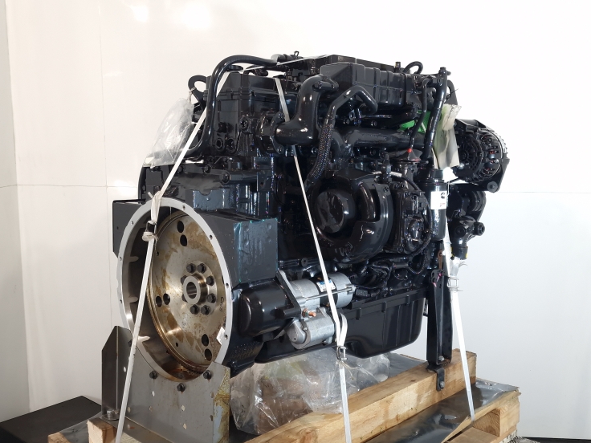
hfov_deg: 69.3
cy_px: 226
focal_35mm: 25
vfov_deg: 54.9
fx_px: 427
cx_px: 313
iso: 80
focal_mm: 6.4
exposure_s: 1/50
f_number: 1.8
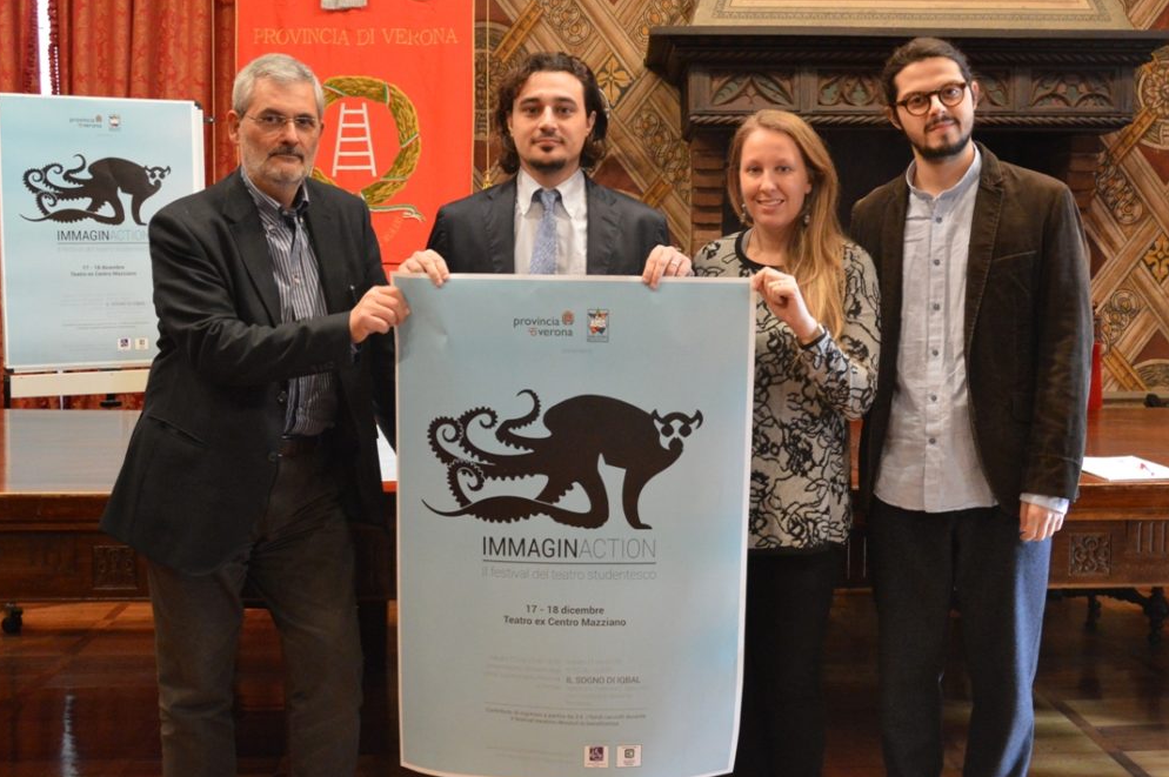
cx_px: 587
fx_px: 1103
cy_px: 397
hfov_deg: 55.8
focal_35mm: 34
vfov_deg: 38.8
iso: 2500
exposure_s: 1/15
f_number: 3.8
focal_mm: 22
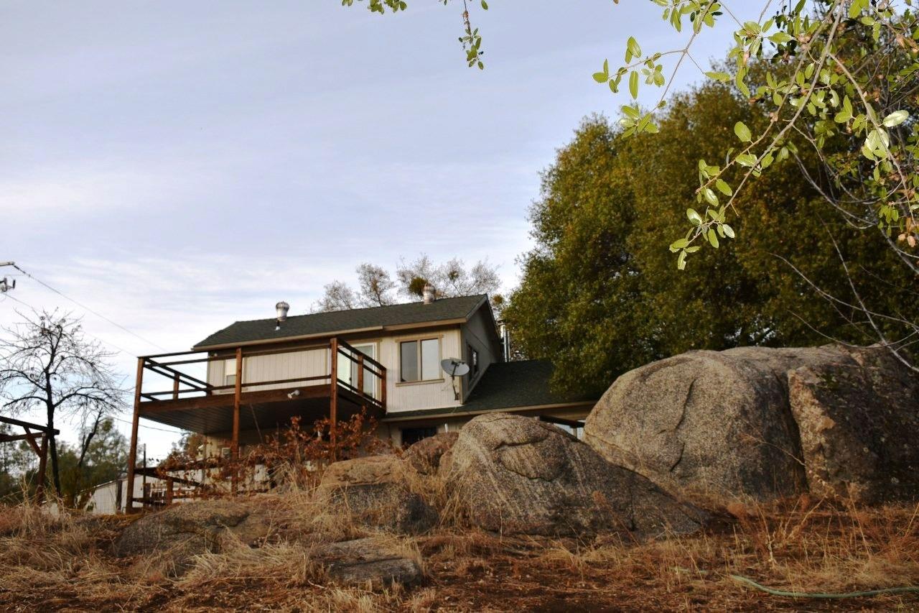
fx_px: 919
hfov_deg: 53.1
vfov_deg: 36.9
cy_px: 306
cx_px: 460
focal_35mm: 36
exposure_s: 1/125
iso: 180
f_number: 5.6
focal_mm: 24
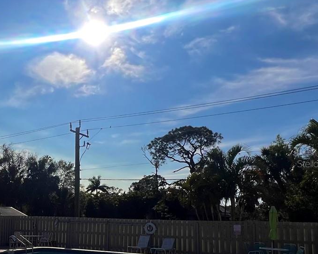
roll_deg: -4.8
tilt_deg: +5.9
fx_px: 282
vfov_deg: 47.9
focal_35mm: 30
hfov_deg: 44.4
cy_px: 164
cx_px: -34
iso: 32
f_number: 1.8
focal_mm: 1.57
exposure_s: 1/6135
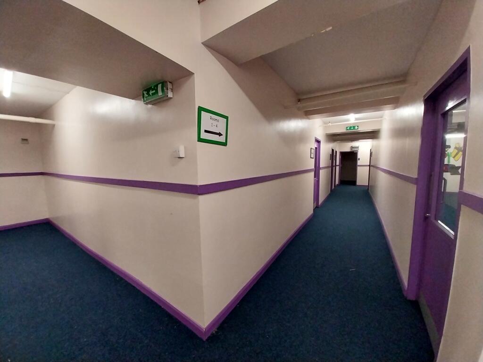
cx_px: 242
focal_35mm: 13
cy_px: 181
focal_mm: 1.13
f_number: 2.2
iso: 160
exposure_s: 1/50
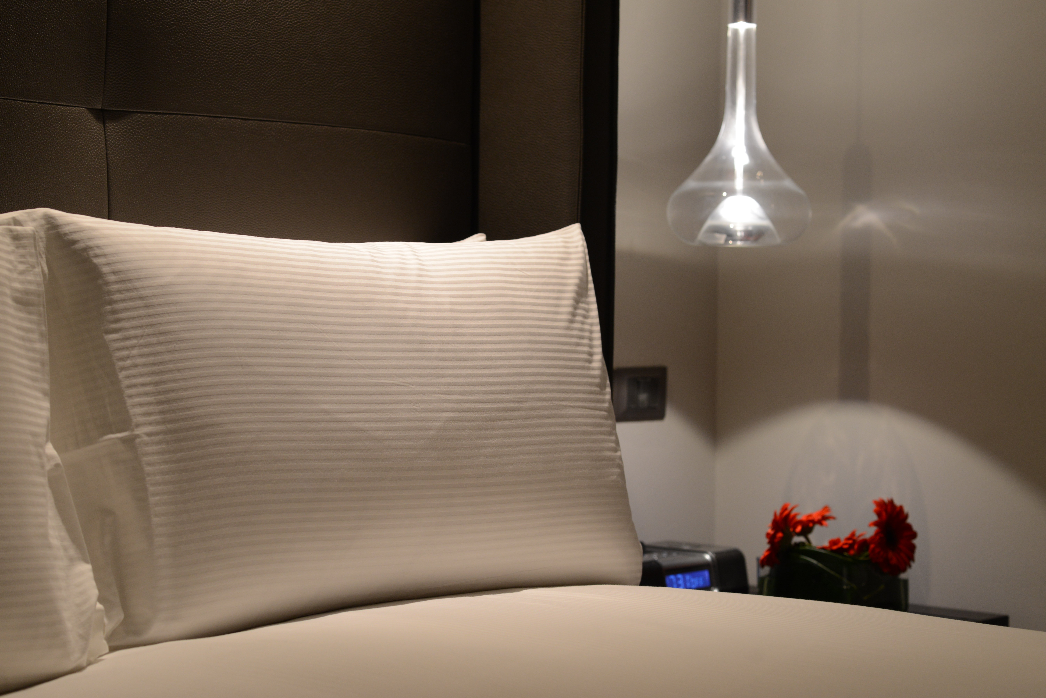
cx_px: 523
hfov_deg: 23.9
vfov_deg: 16.1
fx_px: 2471
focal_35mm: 85
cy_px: 349
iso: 800
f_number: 5
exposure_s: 1/30
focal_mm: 85
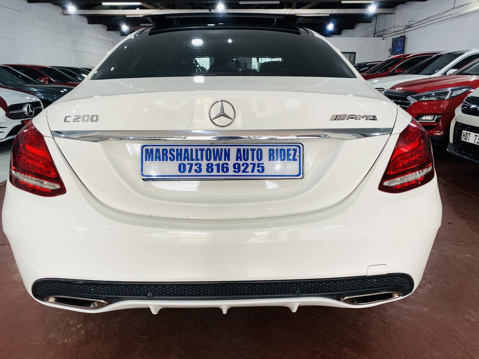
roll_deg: +0.3
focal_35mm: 26
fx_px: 360
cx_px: 240
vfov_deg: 53.1
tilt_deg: -17.9
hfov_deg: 67.3
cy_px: 180
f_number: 1.8
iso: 50
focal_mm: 4.25
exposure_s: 1/100
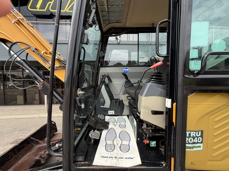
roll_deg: +1.7
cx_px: 114
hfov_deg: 102.1
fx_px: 93
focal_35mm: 14
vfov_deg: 85.7
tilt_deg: -1.8
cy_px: 86
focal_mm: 2.22
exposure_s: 1/408
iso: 50
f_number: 2.2
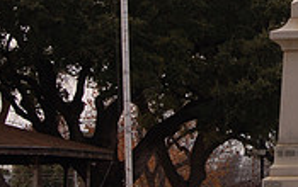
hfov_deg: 10.2
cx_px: 324
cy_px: 12
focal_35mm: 202
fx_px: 1643
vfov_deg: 6.5
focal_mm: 40
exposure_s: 1/320
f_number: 10
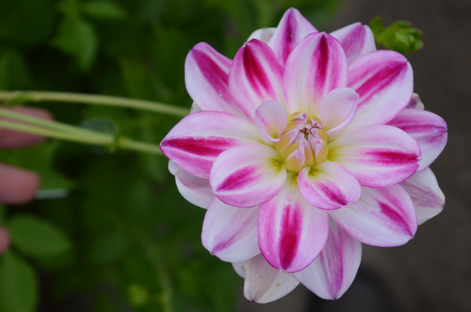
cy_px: 156
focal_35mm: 82
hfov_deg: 24.7
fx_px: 1077
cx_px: 236
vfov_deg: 16.5
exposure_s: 1/250
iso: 180
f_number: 8
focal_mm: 55
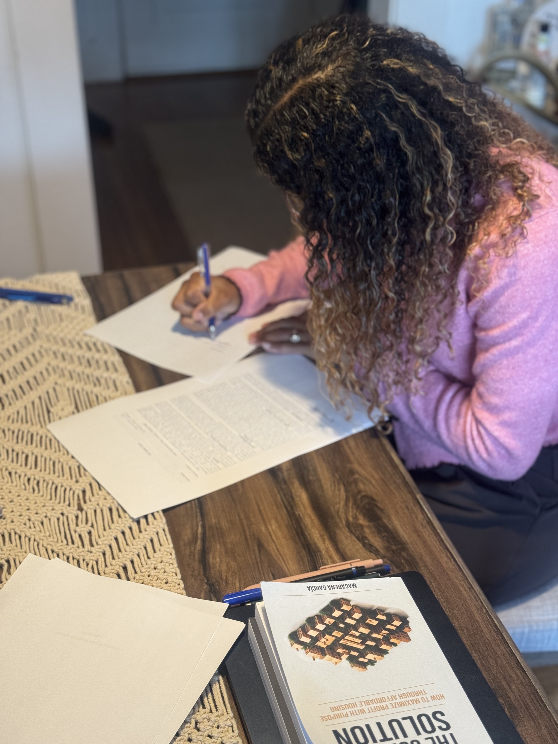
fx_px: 1032
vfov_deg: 39.7
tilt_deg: -33.2
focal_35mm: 48
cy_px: 372
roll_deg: +0.5
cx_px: 279
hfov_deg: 30.3
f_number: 1.78
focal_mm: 6.76
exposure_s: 1/40
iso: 250
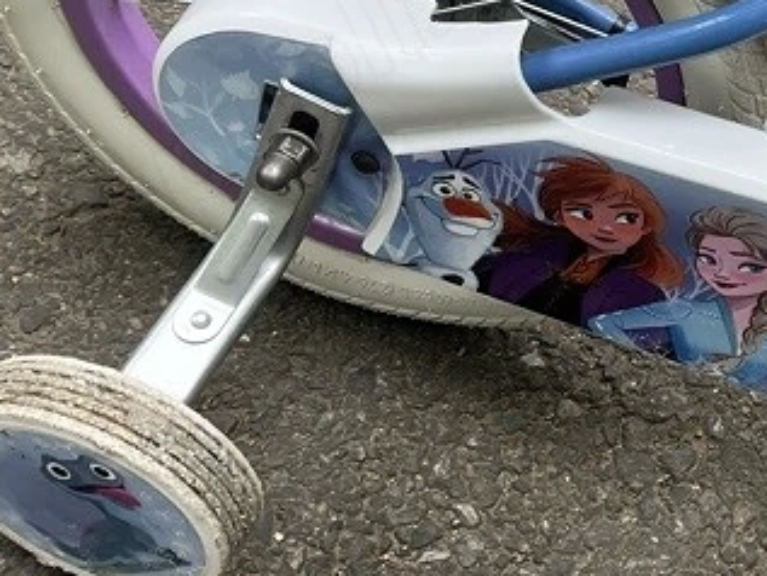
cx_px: 1198
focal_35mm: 82
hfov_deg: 20.1
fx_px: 1818
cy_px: 31
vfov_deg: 17.7
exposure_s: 1/649
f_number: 1.6
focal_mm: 5.1
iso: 50
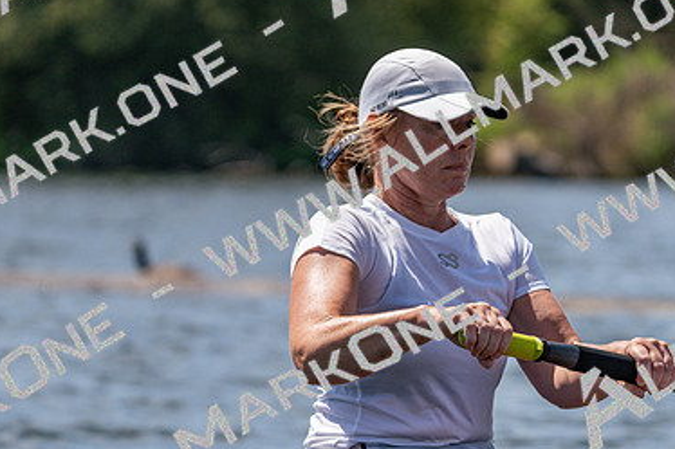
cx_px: 426
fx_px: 7590
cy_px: 282
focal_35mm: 405
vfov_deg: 3.4
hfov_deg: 5.1
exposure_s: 1/2000
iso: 250
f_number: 5.6
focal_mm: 261
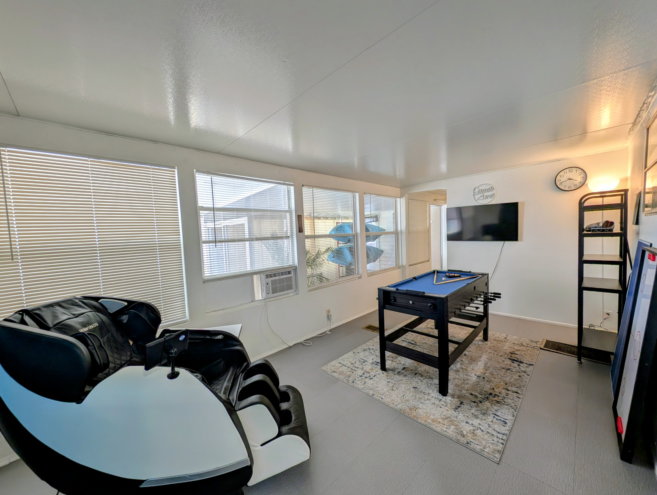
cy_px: 248
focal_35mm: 12
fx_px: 228
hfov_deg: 110.5
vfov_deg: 94.6
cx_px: 328
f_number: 1.95
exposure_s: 1/60
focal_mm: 2.23
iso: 48
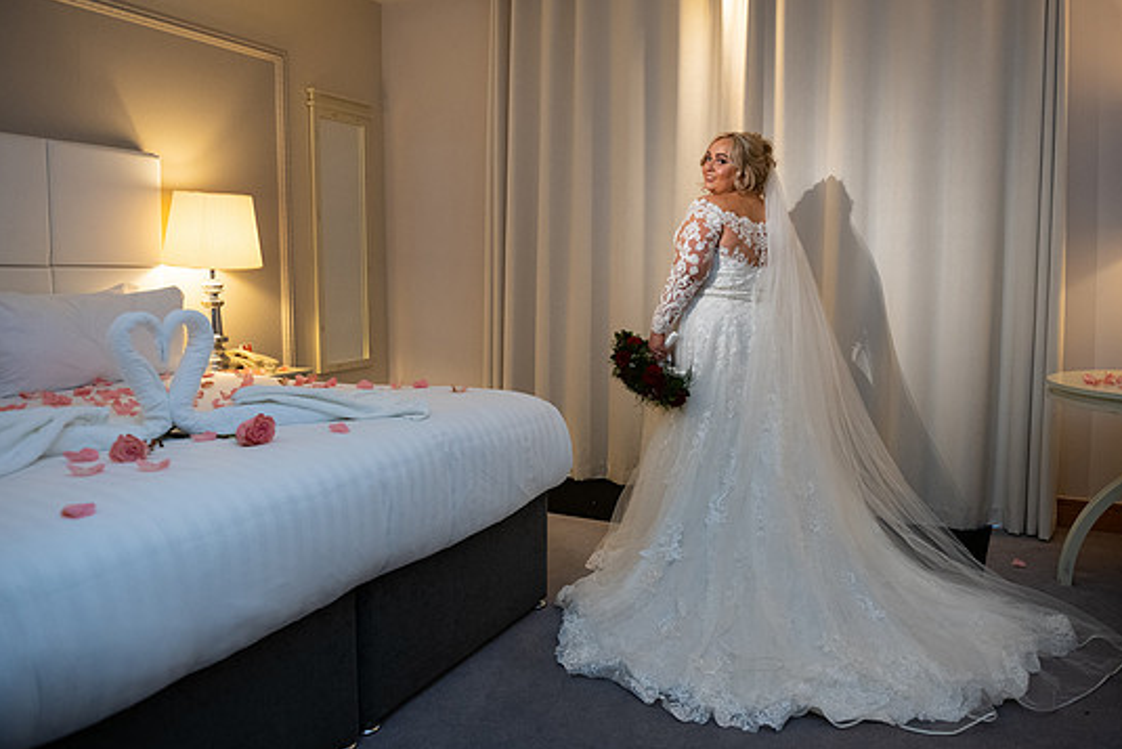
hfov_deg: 69.3
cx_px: 587
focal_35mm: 26
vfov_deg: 49.6
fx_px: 811
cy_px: 354
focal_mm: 24
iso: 1250
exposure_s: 1/160
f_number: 3.5
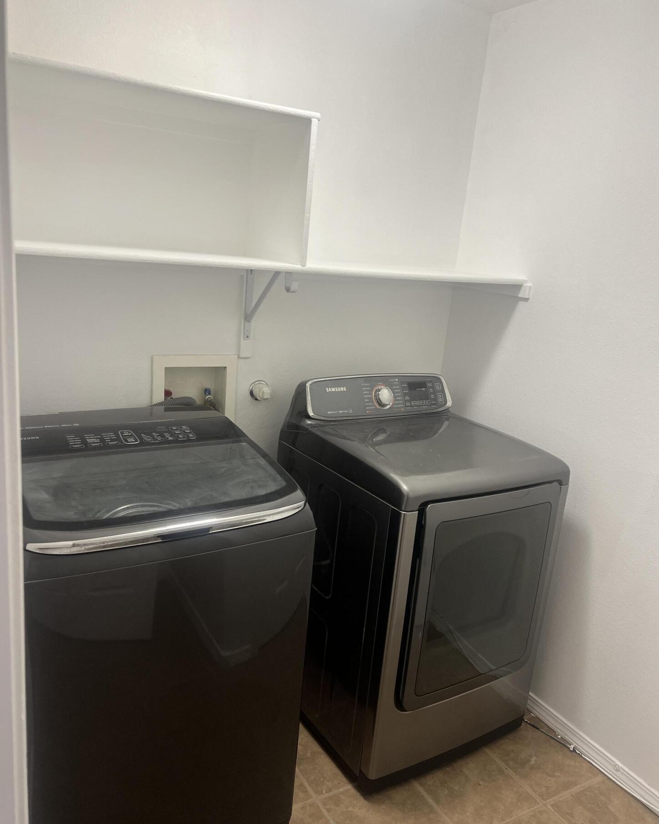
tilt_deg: -15.1
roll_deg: -5.2
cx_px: 327
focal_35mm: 28
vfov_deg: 62.2
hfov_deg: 51.5
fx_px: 683
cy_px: 419
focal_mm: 5.7
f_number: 1.5
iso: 125
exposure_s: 1/120
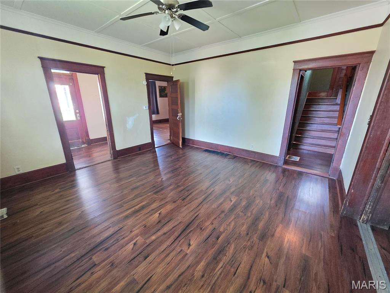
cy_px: 146
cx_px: 195
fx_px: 146
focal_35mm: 13
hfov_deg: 106.2
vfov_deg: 89.9
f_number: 1.9
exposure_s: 1/24
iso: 1250
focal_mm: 2.2
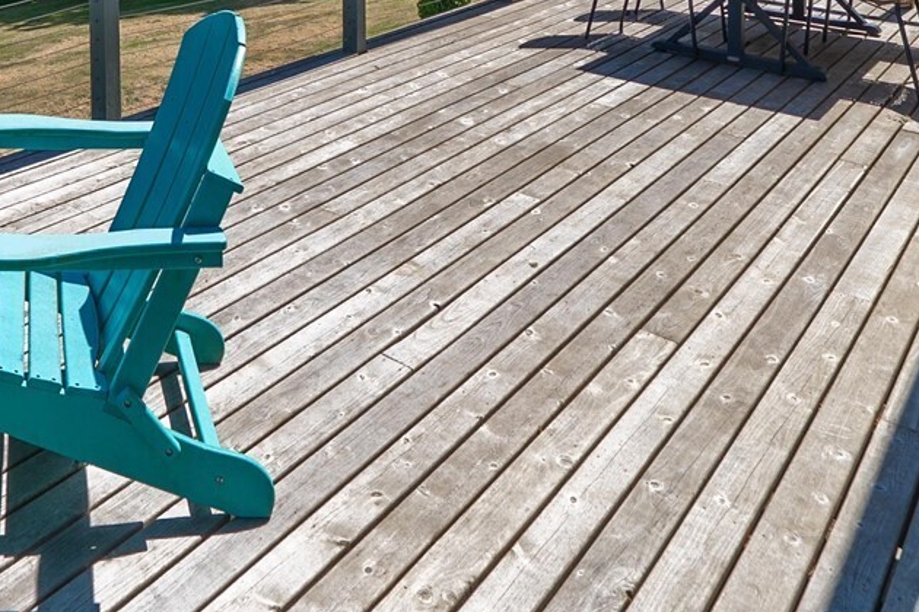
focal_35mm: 35
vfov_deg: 30.9
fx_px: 893
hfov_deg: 46.9
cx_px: 33
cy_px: -152
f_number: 7.1
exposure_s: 1/100
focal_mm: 13
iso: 80
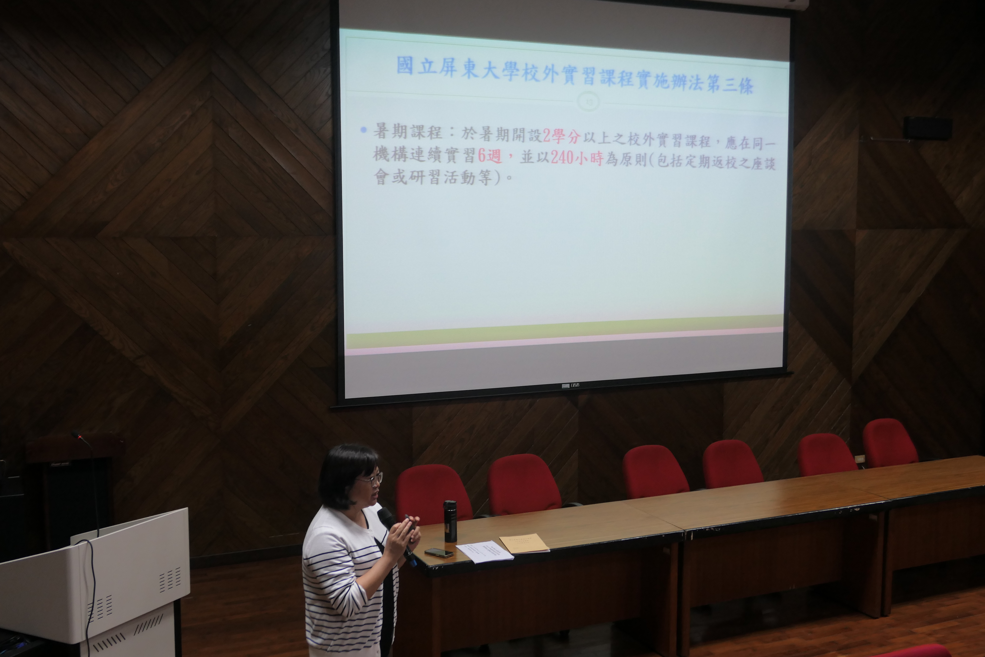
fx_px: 1094
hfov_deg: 48.5
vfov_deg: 33.4
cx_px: 492
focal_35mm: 40
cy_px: 328
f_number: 2.8
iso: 500
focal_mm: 14.6
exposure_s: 1/80
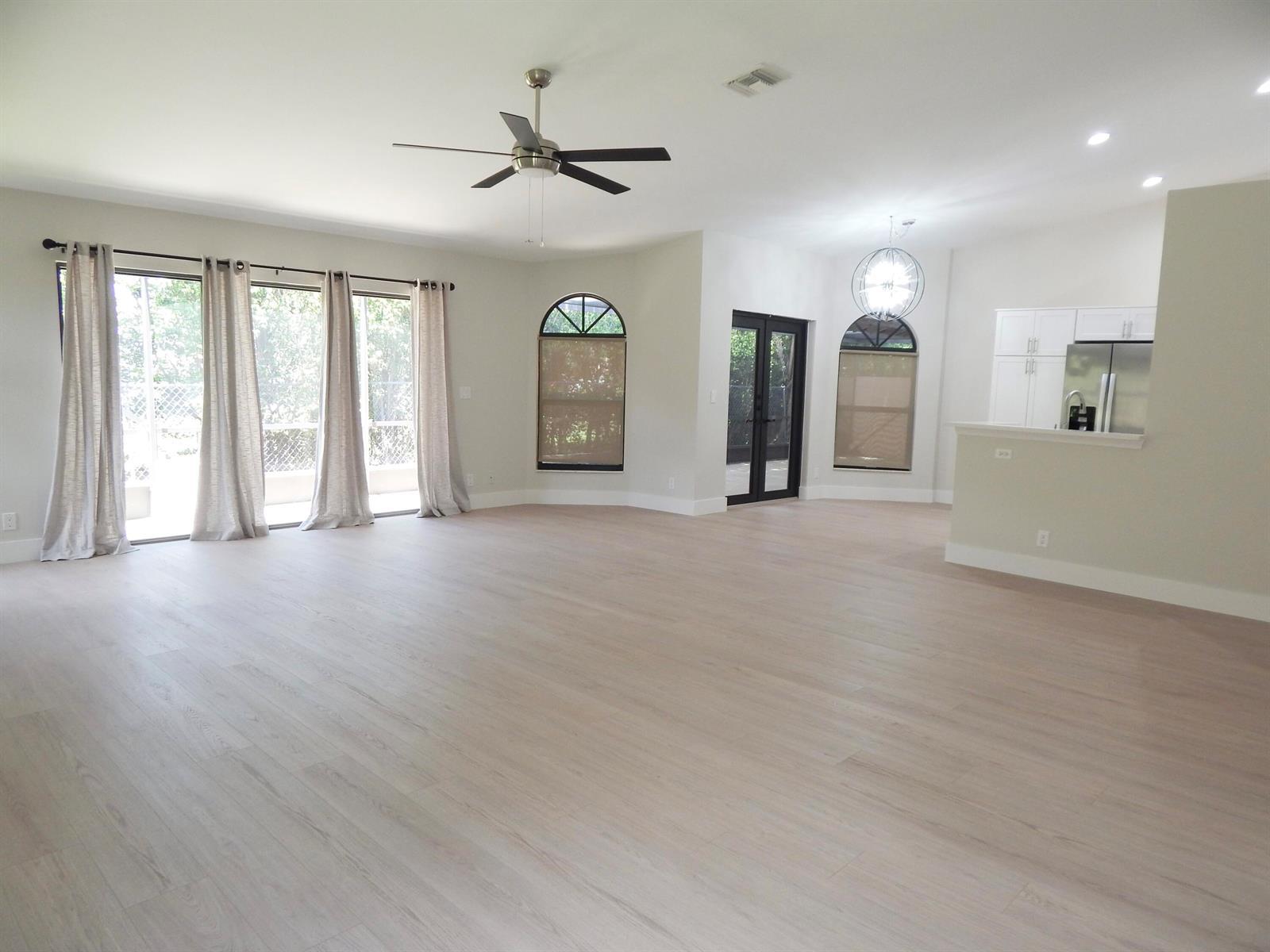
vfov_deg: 61.1
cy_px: 476
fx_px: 807
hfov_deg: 76.4
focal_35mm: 22
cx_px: 635
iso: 125
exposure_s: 1/30
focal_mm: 4
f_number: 3
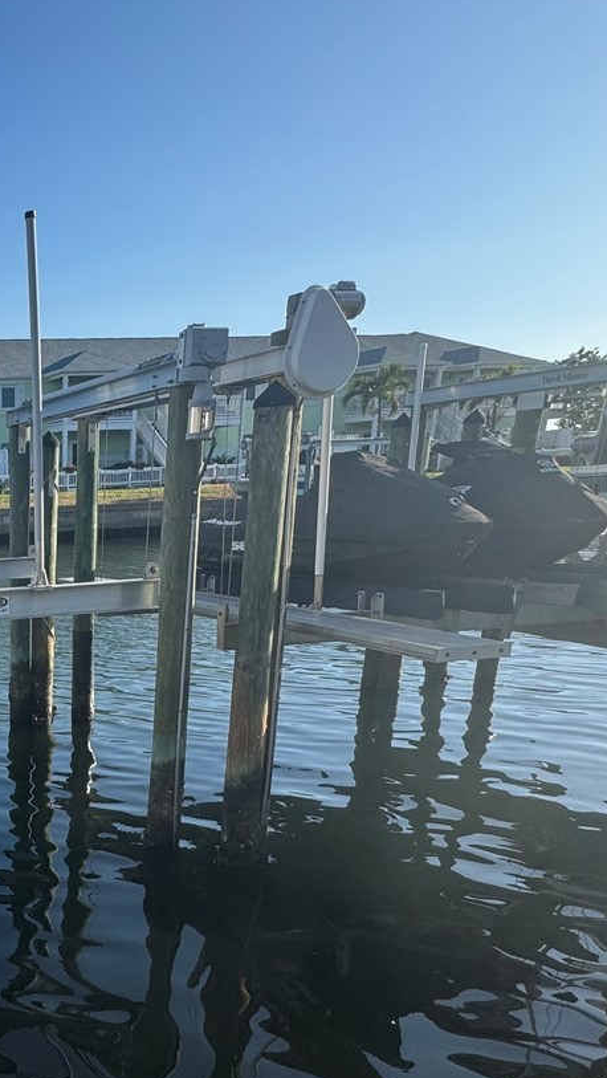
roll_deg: +2.2
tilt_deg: -18.2
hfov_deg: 32.6
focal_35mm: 30
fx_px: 857
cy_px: 725
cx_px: -111
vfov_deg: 62.6
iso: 40
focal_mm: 2.22
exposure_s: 1/518
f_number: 2.2
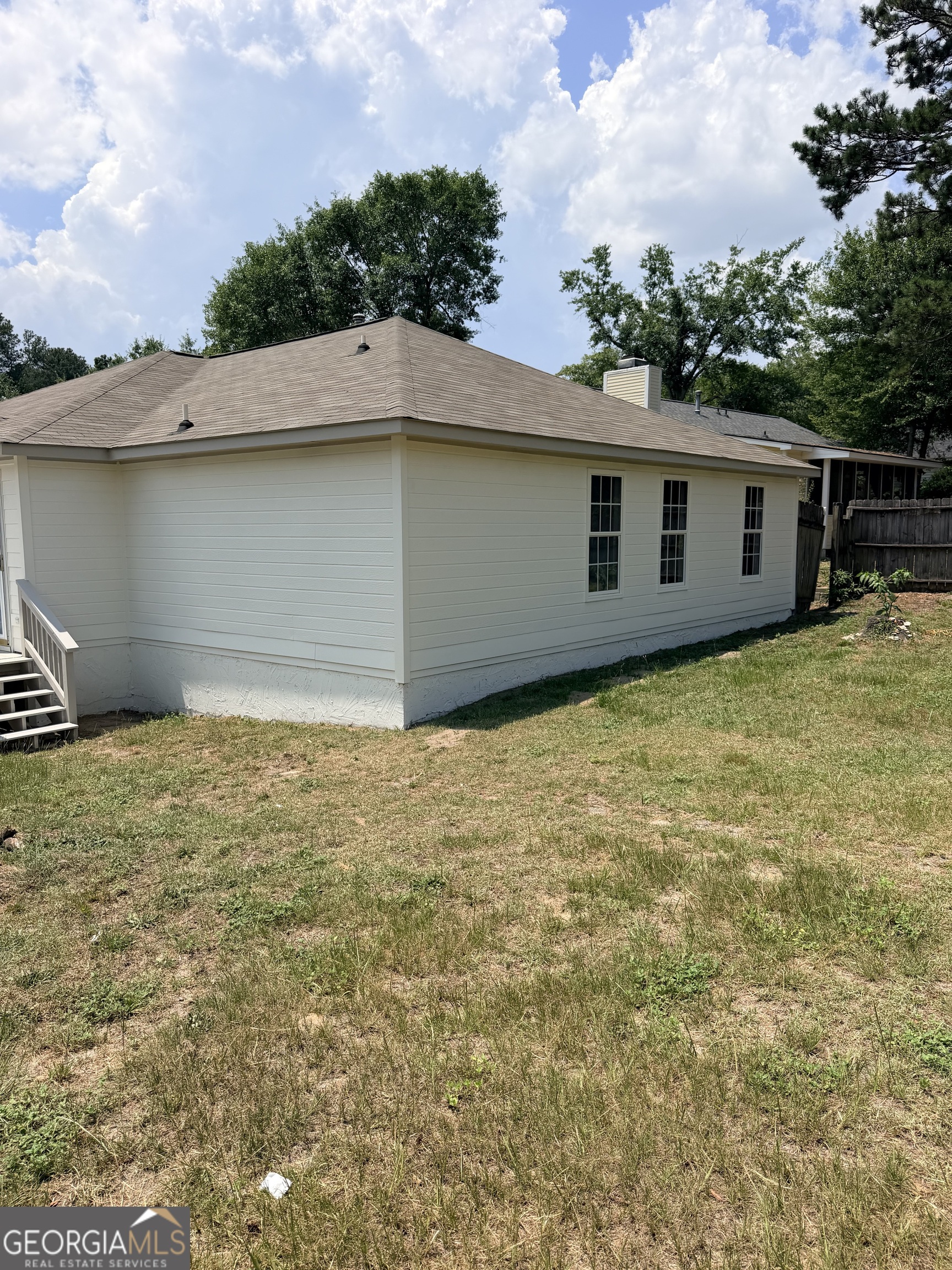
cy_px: 635
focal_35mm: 24
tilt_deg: -7.2
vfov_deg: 71.6
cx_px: 476
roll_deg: +0.0
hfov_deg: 56.8
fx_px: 880
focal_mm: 6.76
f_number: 1.78
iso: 80
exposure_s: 1/6711
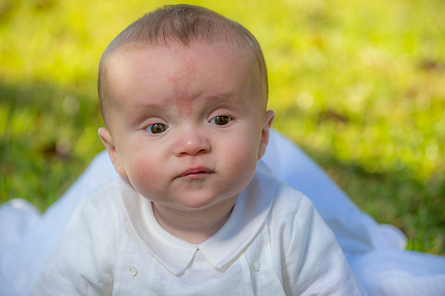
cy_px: 148
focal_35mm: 135
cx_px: 222
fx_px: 1668
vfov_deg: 10.1
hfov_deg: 15.2
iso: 200
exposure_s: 1/250
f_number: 8
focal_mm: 135
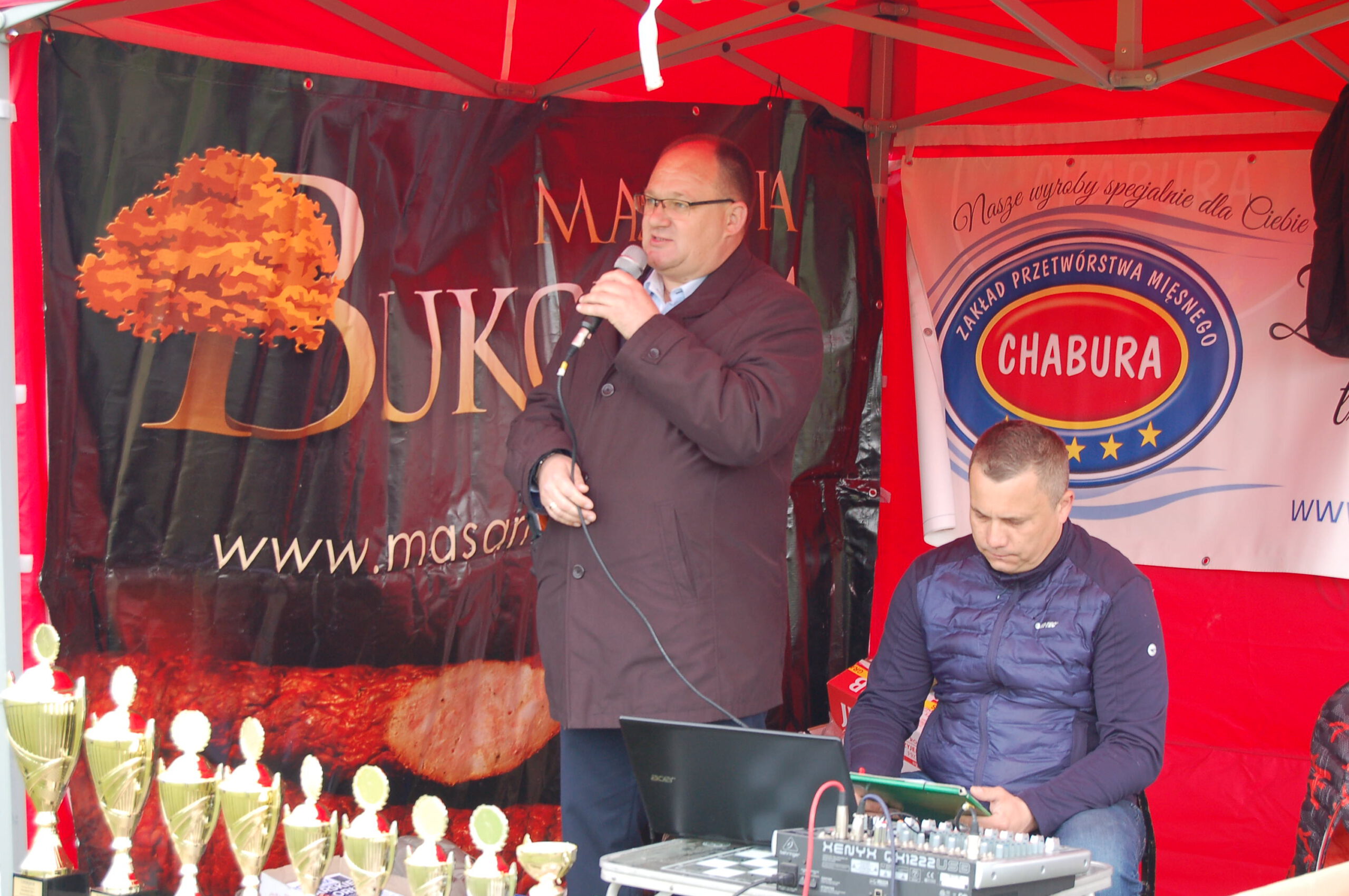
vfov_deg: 18.1
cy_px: 448
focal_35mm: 75
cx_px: 674
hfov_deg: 27.0
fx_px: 2808
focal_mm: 50
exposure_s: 1/30
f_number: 7.1
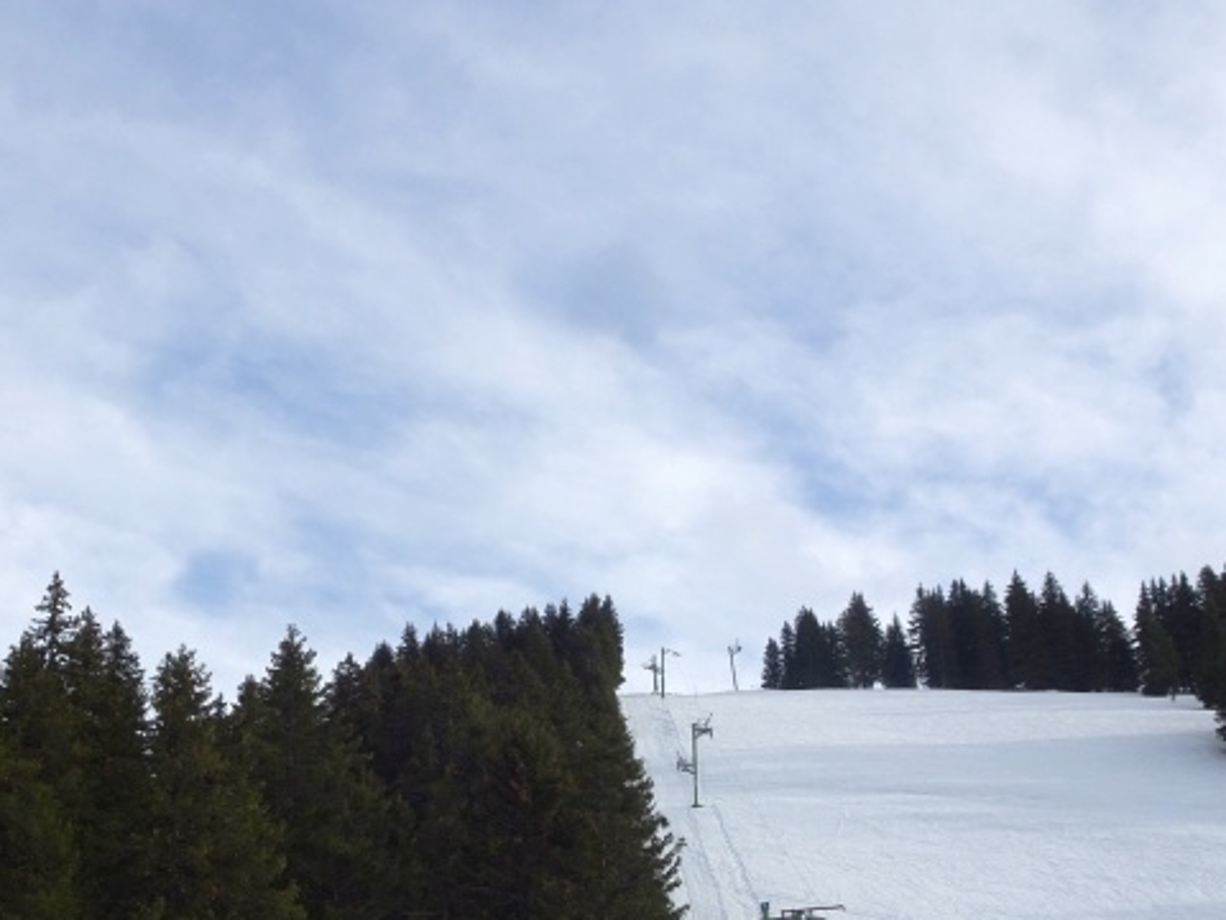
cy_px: 764
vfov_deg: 28.4
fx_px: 1771
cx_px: 396
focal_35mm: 50
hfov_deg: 37.7
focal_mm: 5.09
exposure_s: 1/800
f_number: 4
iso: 80
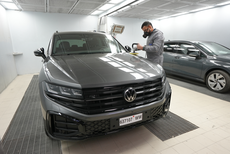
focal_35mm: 22
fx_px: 141
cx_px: 115
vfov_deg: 57.3
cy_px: 77
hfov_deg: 78.6
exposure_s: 1/125
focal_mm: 22
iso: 1250
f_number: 5
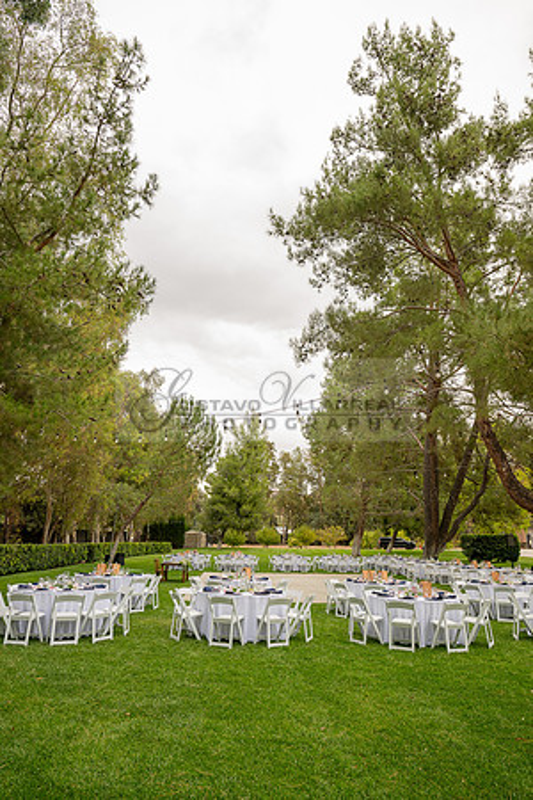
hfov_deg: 53.1
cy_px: 400
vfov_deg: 73.7
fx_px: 533
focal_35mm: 24
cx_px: 266
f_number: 5.6
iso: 200
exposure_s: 1/125
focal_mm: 24
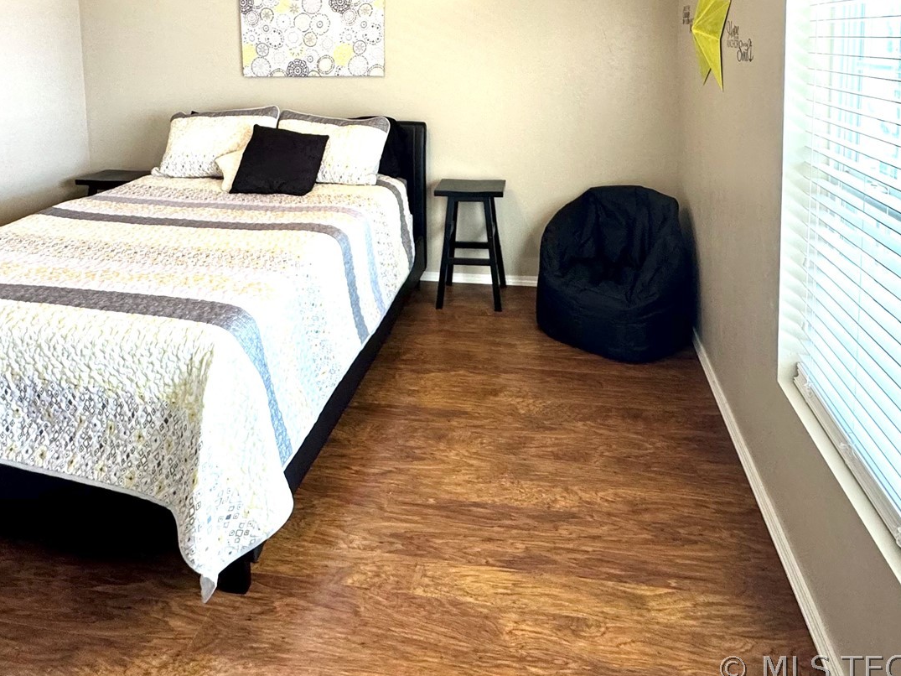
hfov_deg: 69.4
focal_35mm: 25
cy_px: 93
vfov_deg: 50.0
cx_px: 454
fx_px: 651
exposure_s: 1/60
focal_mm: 2.22
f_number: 2.2
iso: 160
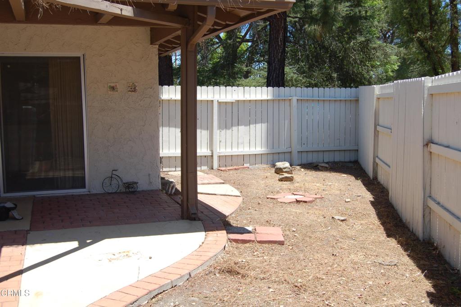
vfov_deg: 31.8
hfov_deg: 46.4
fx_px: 537
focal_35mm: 42
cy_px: 154
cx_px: 230
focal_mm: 28
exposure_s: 1/320
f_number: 9
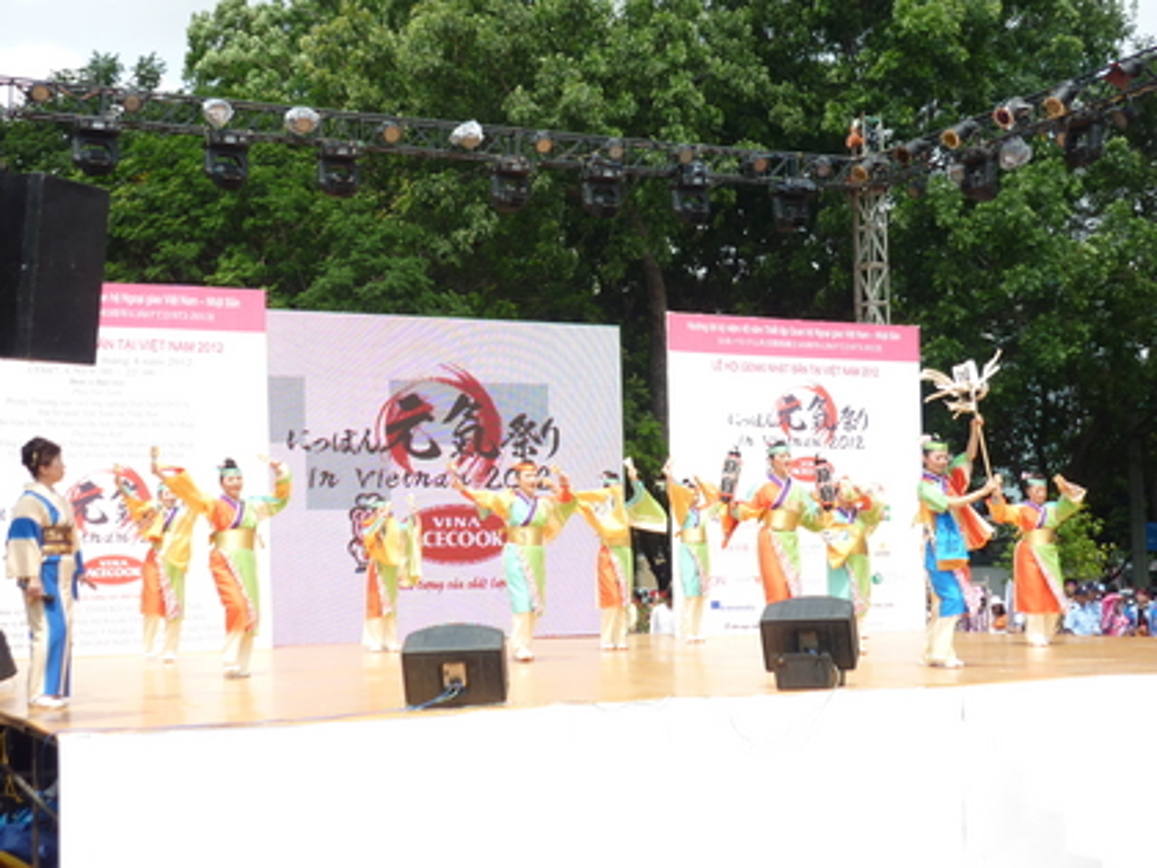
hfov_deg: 36.8
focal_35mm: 52
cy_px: 434
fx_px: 1738
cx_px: 578
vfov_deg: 28.0
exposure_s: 1/500
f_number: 3.3
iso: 80
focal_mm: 8.6
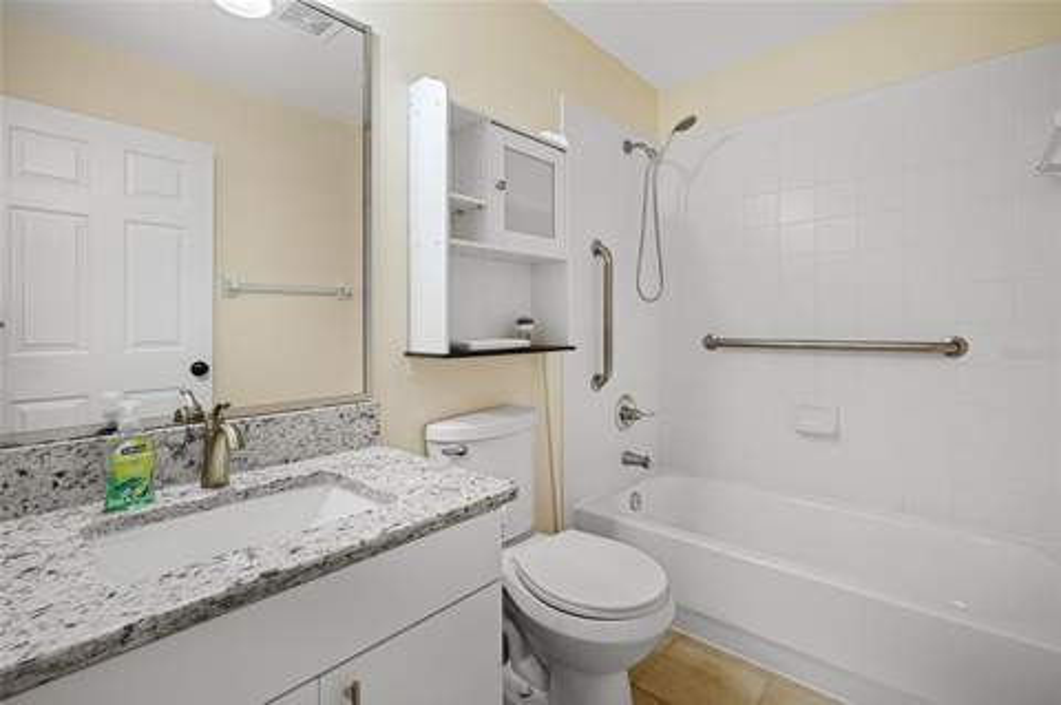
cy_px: 352
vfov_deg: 73.6
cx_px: 530
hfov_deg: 96.8
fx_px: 471
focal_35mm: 16
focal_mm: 16
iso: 400
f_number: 8
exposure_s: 1/500
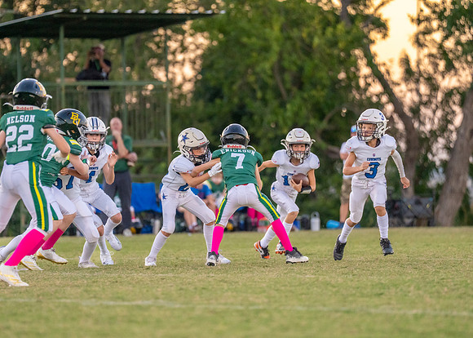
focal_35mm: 288
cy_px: 186
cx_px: 198
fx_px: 3864
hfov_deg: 7.0
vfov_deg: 5.0
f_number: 2.8
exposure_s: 1/1600
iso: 2500
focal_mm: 200
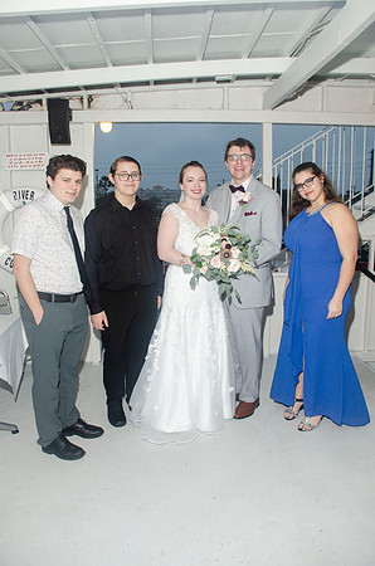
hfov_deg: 47.7
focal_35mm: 27
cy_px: 283
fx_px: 424
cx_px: 188
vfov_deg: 67.5
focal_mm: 18
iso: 400
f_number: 5.6
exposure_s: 1/60
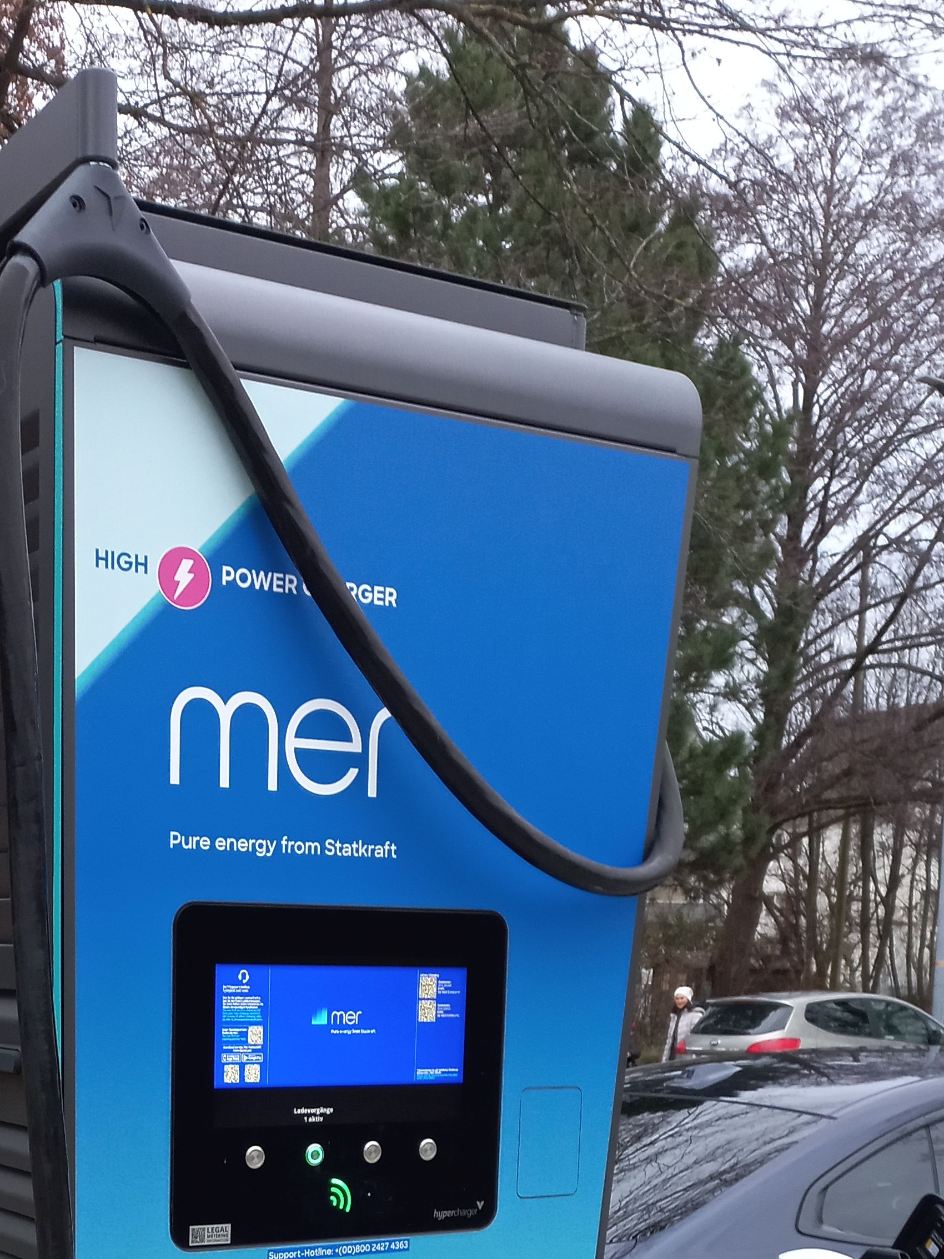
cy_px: 1235
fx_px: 1855
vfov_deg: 34.4
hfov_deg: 28.1
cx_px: 228
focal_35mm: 51
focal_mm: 4.6
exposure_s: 1/50
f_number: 1.8
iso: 100
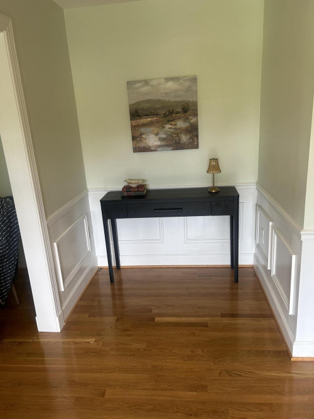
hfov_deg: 53.0
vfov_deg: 67.3
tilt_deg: -15.9
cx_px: 157
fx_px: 315
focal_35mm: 26
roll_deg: +3.8
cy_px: 210
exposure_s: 1/60
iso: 80
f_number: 1.5
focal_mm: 5.7
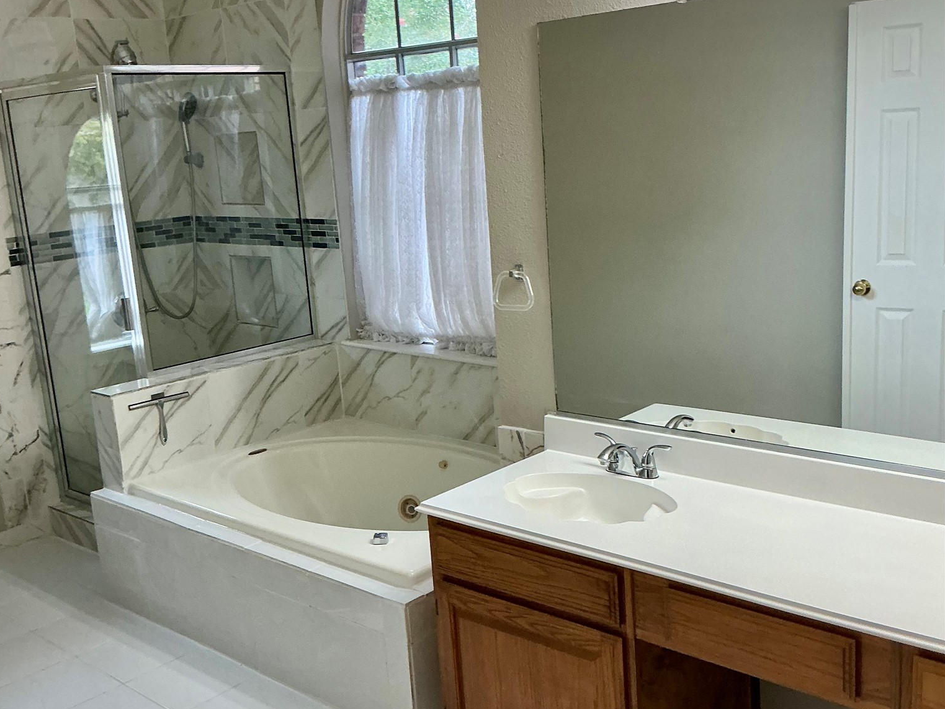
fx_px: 1065
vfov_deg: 36.8
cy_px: 374
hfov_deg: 47.9
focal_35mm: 39
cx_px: 469
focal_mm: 3
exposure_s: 1/60
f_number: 1.8
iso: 80
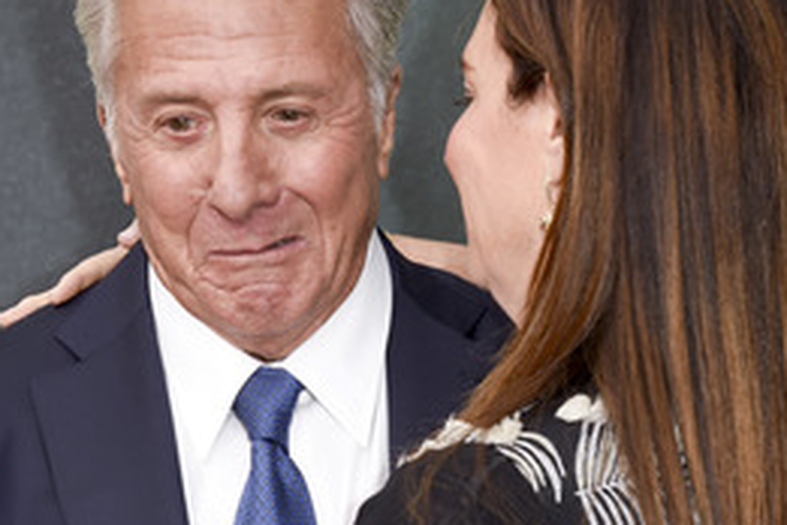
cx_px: 383
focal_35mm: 181
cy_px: 272
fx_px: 3957
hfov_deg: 11.4
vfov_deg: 7.6
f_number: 5.6
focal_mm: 105
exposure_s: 1/250
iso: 400
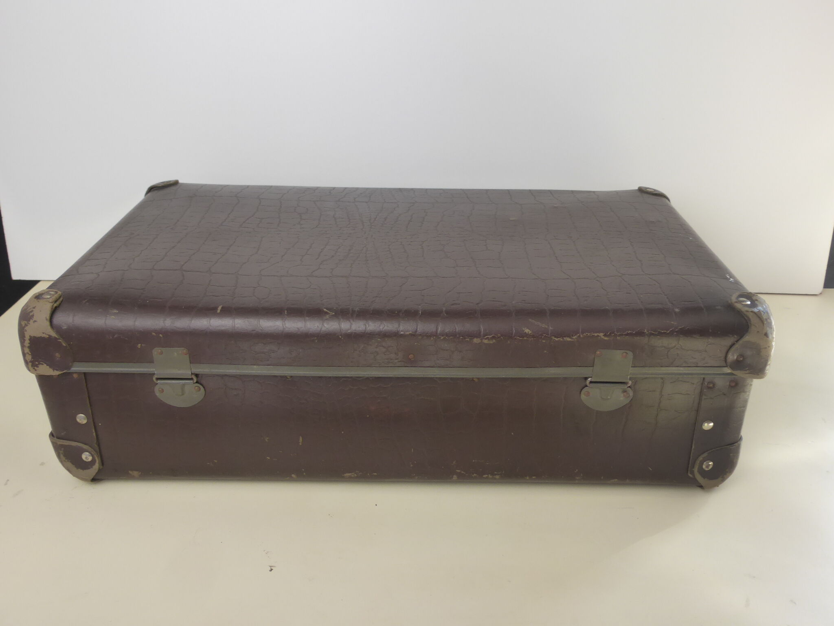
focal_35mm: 30
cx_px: 417
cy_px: 313
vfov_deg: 46.8
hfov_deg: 60.0
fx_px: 723
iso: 200
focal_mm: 5.4
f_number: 3.6
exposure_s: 1/60
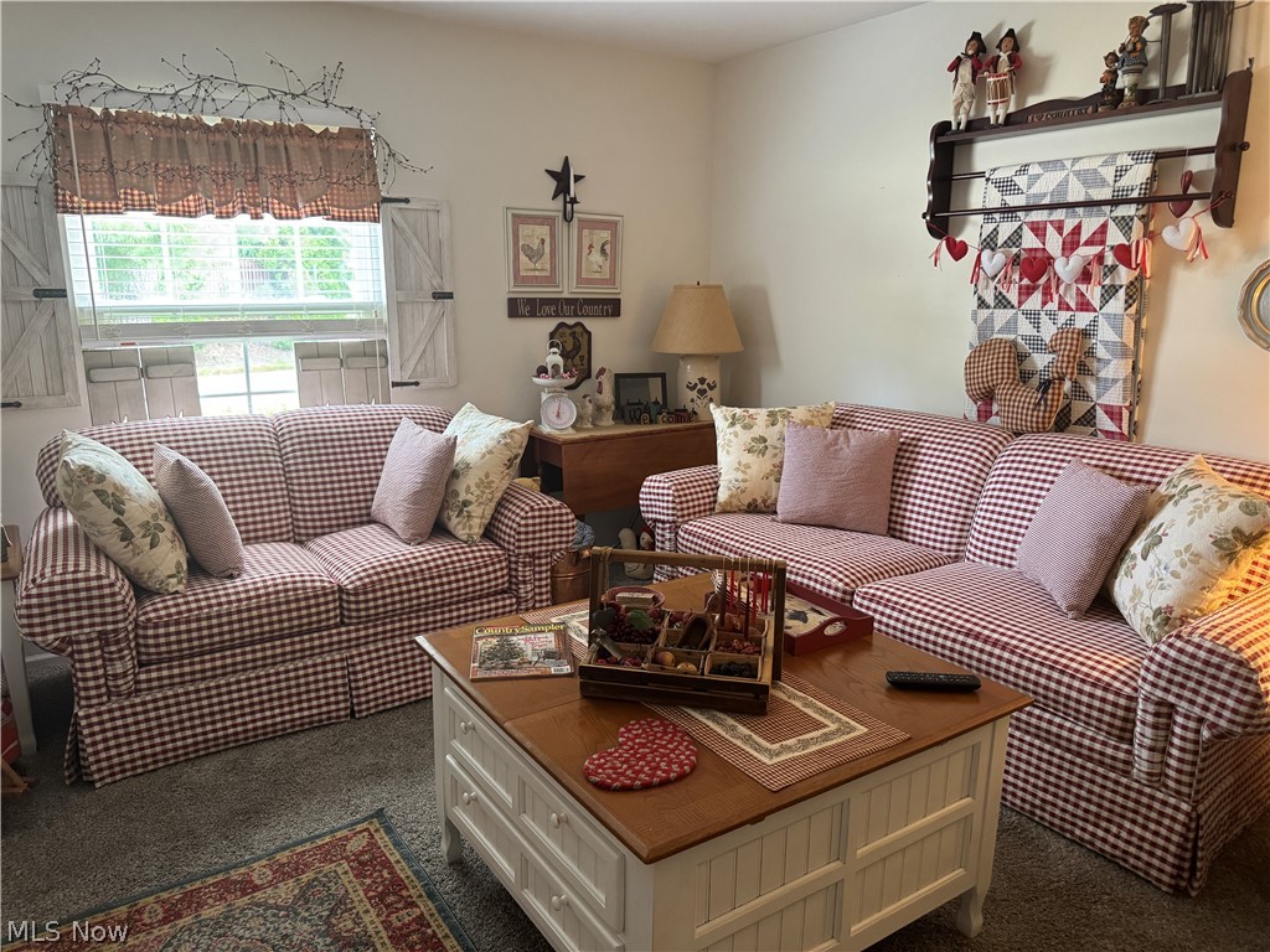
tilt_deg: -13.1
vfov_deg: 56.8
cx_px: 635
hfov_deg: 71.6
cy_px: 476
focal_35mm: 24
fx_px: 881
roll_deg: -1.4
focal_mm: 6.76
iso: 320
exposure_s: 1/60
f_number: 1.78
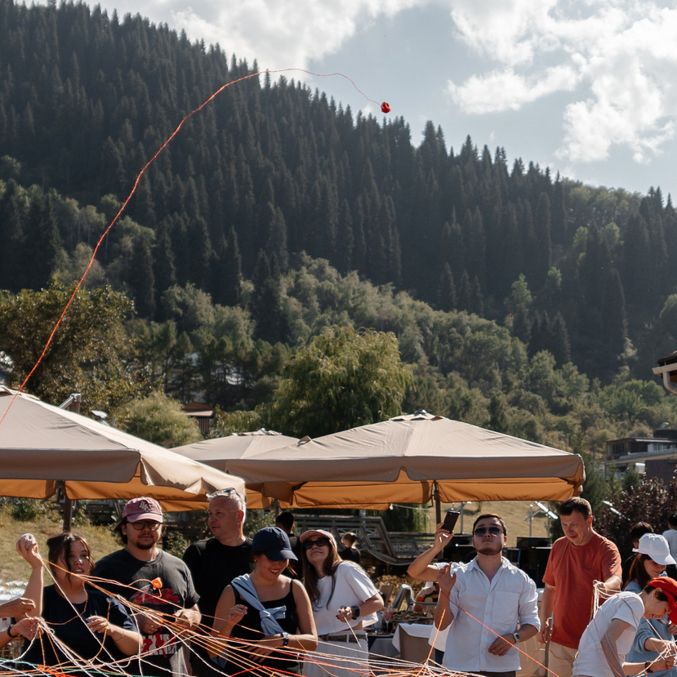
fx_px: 1394
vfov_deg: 27.1
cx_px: 576
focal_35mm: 63
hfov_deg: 26.6
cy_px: 464
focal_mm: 24
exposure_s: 1/1600
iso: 100
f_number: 2.8
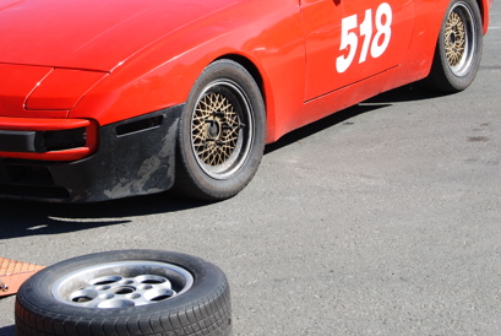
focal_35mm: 89
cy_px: 80
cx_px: 213
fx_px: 1240
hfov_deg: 22.8
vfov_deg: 15.3
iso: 100
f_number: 7.1
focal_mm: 38
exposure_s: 1/200
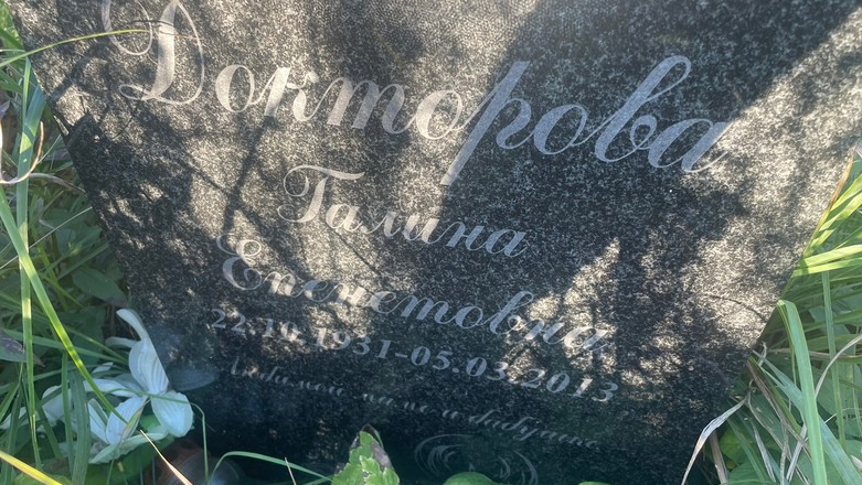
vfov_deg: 40.2
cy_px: 237
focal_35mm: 29
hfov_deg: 66.0
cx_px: 423
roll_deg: +1.1
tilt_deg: -43.9
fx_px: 663
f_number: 1.6
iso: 40
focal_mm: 4.2
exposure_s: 1/121
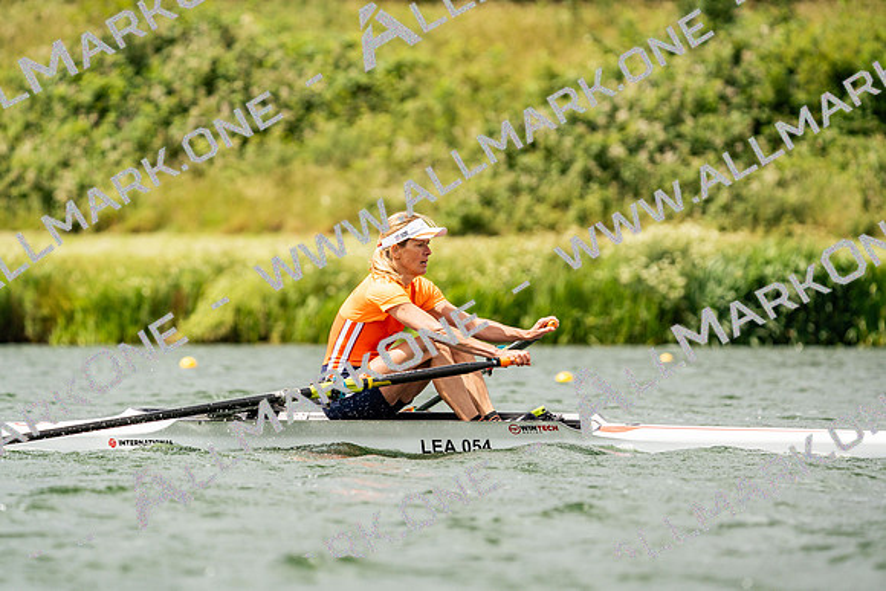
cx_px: 443
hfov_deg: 5.9
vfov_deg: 3.9
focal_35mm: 350
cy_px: 296
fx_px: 8616
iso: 320
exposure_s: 1/2000
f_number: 6.3
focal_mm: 350
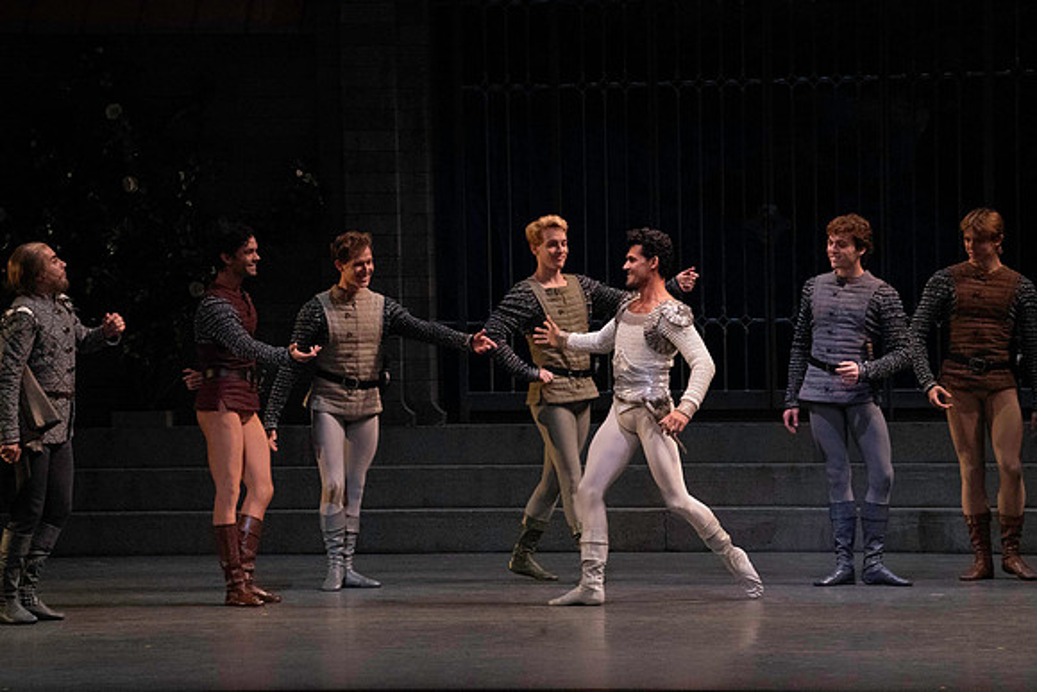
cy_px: 346
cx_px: 518
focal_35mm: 200
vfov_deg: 6.9
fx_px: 5762
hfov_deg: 10.3
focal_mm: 200
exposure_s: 1/400
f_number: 13
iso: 16000
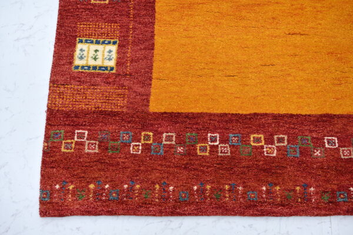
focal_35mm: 35
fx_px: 343
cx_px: 176
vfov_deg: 37.9
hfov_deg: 54.4
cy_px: 118
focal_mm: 35
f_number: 4.5
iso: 125
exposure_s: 1/25
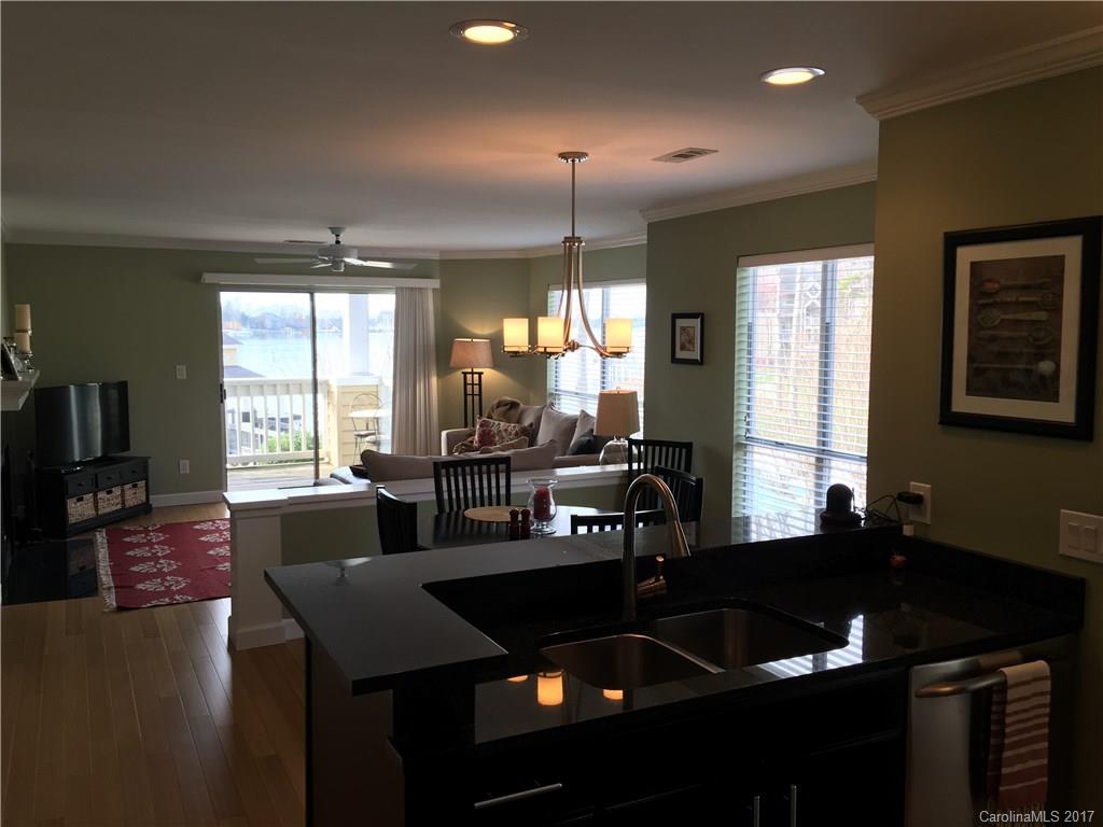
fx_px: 924
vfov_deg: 48.2
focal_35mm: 29
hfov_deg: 61.7
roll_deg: -1.3
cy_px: 414
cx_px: 552
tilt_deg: -4.3
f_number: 2.2
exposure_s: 1/60
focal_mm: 4.15
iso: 32
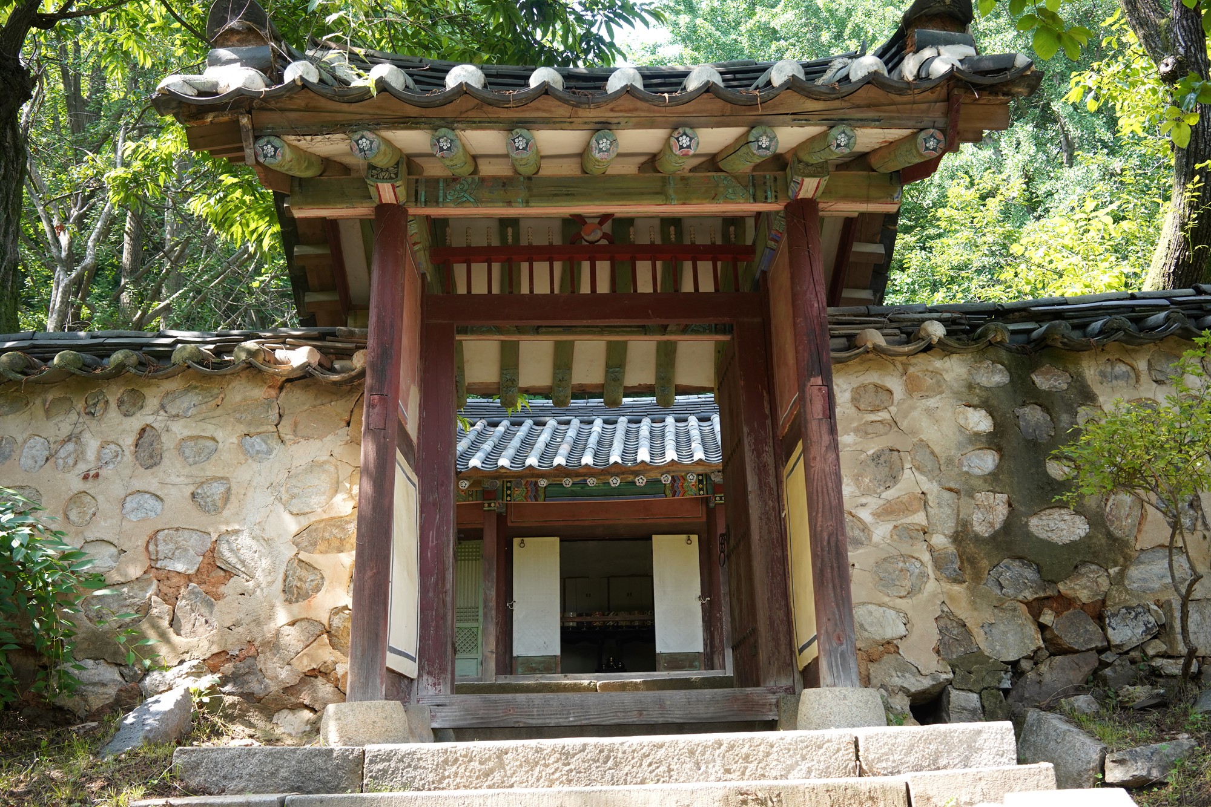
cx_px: 606
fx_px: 1177
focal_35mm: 35
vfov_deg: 37.9
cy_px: 404
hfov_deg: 54.4
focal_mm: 35
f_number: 6.3
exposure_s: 1/200
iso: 800
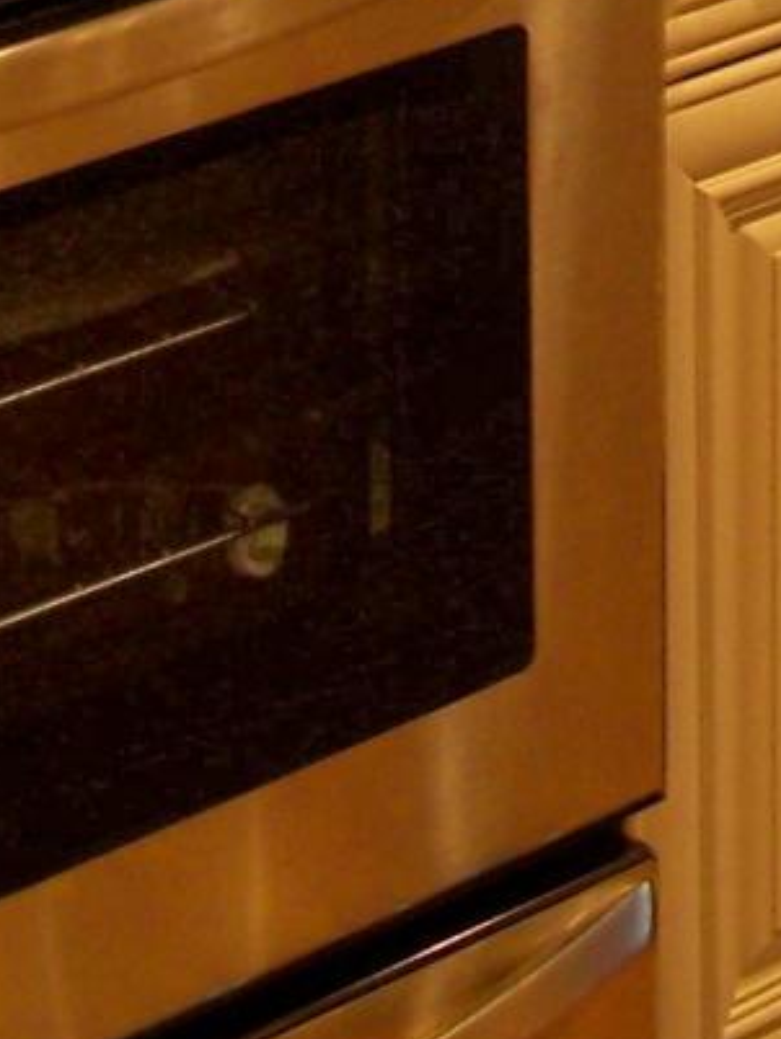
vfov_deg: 10.0
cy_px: -762
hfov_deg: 7.7
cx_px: 1174
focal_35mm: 189
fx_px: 5680
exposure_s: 1/8
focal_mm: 6.3
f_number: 2.8
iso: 64
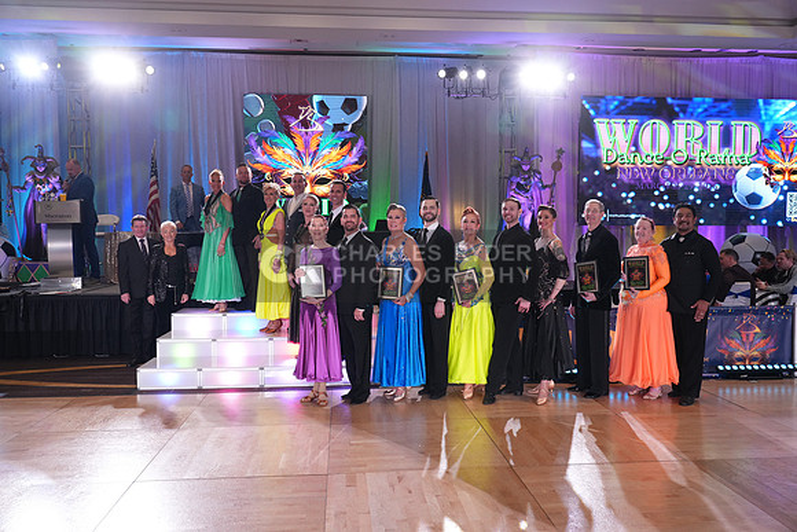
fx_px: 664
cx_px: 398
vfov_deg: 43.6
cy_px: 266
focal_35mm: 30
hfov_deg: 61.9
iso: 2000
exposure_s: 1/400
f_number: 4
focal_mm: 30
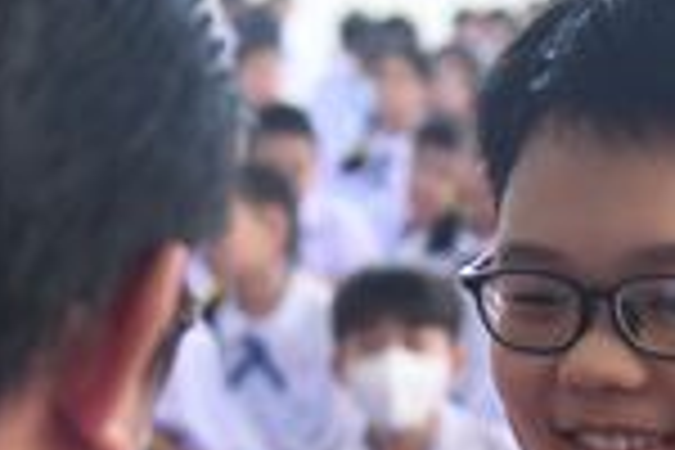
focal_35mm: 192
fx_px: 3600
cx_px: 349
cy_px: 526
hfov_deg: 10.7
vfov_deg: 7.1
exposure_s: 1/125
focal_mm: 48
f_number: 4
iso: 800
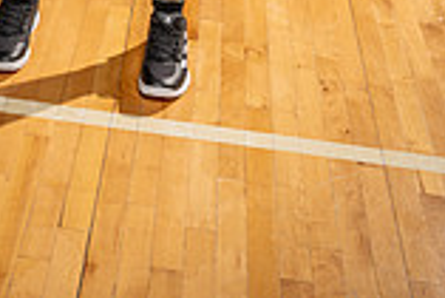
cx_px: 147
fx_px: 1027
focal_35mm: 83
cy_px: -338
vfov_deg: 13.5
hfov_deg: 24.3
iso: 125
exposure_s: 1/250
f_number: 5.6
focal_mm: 29
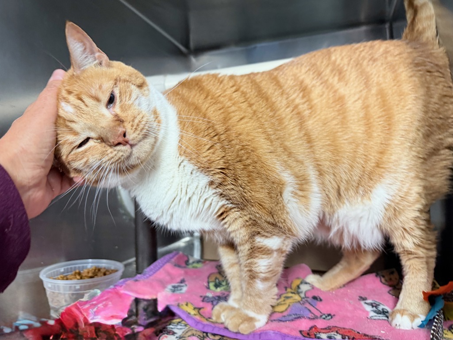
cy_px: 170
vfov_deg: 56.8
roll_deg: +2.5
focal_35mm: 24
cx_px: 226
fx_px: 314
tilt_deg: +4.2
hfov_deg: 71.6
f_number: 1.78
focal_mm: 6.76
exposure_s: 1/60
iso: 320
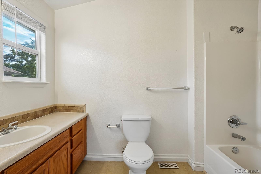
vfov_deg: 72.0
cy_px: 87
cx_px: 130
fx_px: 120
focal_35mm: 16
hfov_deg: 95.0
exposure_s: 1/60
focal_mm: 11
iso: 400
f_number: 8
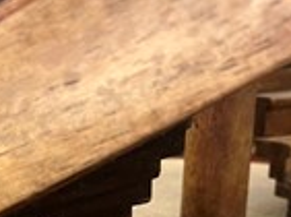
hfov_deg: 26.4
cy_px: 308
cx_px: 134
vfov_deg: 18.0
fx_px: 620
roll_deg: -1.3
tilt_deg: -23.3
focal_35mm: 74
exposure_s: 1/50
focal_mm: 5.1
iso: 320
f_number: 1.6
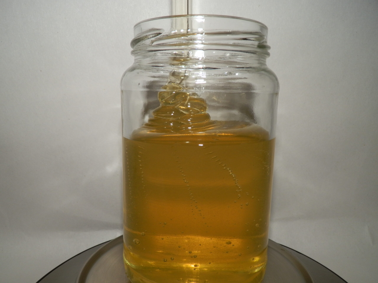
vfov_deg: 49.7
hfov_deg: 63.4
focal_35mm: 28
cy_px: 142
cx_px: 189
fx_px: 306
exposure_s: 1/30
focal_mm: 5
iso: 100
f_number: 7.3
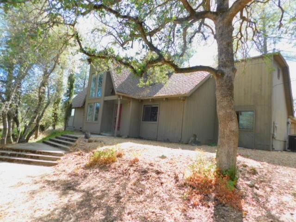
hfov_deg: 73.9
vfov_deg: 58.9
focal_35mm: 23
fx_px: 197
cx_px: 148
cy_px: 111
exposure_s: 1/200
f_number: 3
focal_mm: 4
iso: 125
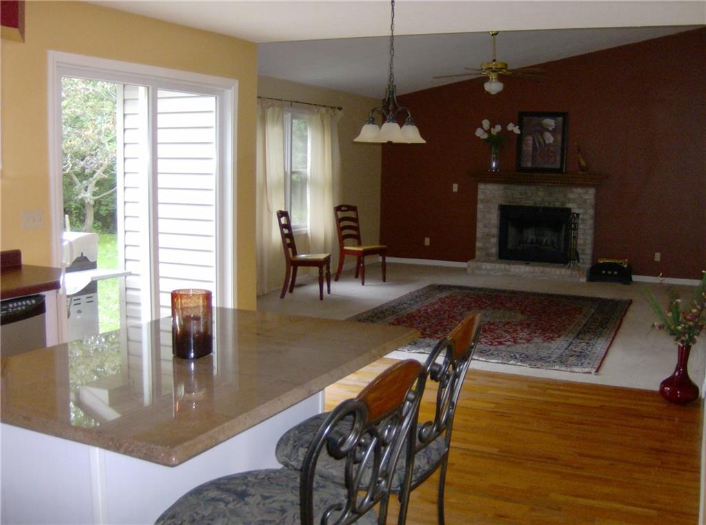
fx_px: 732
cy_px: 262
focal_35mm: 36
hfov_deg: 51.5
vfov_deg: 39.5
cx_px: 353
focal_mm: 6
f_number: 2.8
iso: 200
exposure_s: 1/60
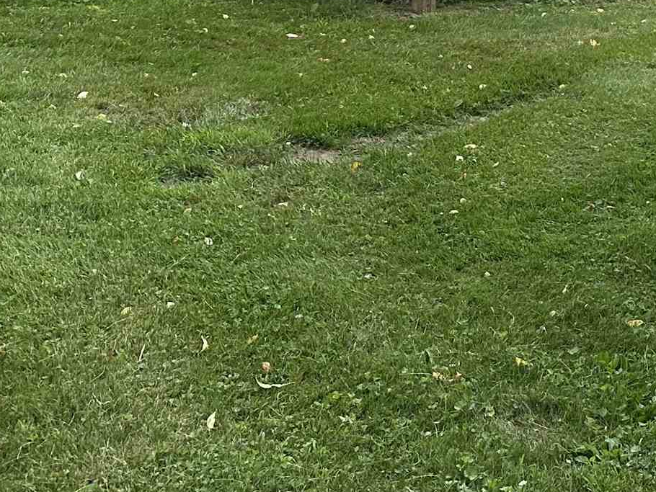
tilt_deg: +3.2
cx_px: 824
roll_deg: -2.3
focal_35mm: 81
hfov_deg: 22.0
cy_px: -261
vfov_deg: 16.5
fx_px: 1535
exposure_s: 1/2203
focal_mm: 6.86
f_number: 1.78
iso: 80
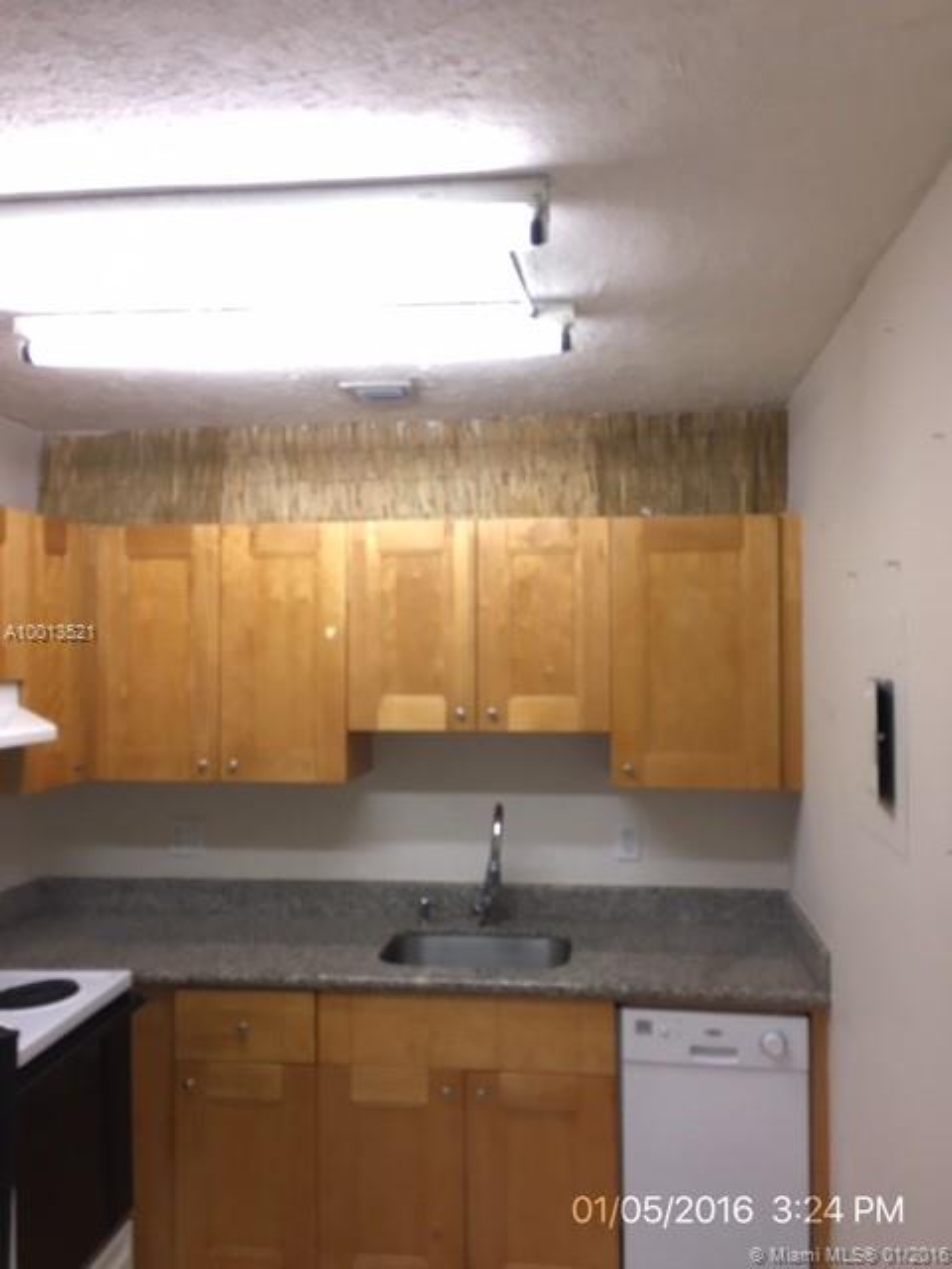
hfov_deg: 48.2
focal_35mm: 29
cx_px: 476
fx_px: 1063
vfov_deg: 61.7
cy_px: 634
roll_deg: +0.4
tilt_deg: +2.4
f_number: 2.2
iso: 100
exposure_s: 1/30
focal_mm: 4.15
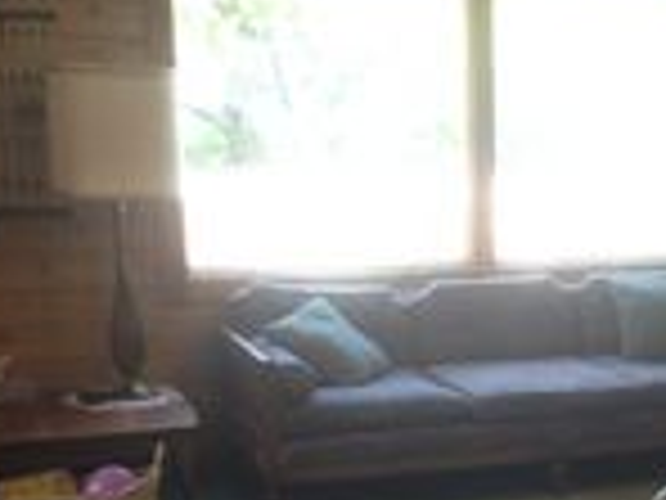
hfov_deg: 22.8
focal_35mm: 82
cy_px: 437
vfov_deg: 17.8
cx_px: 688
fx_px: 1578
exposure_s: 1/20
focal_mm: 4.12
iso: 80
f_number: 2.4
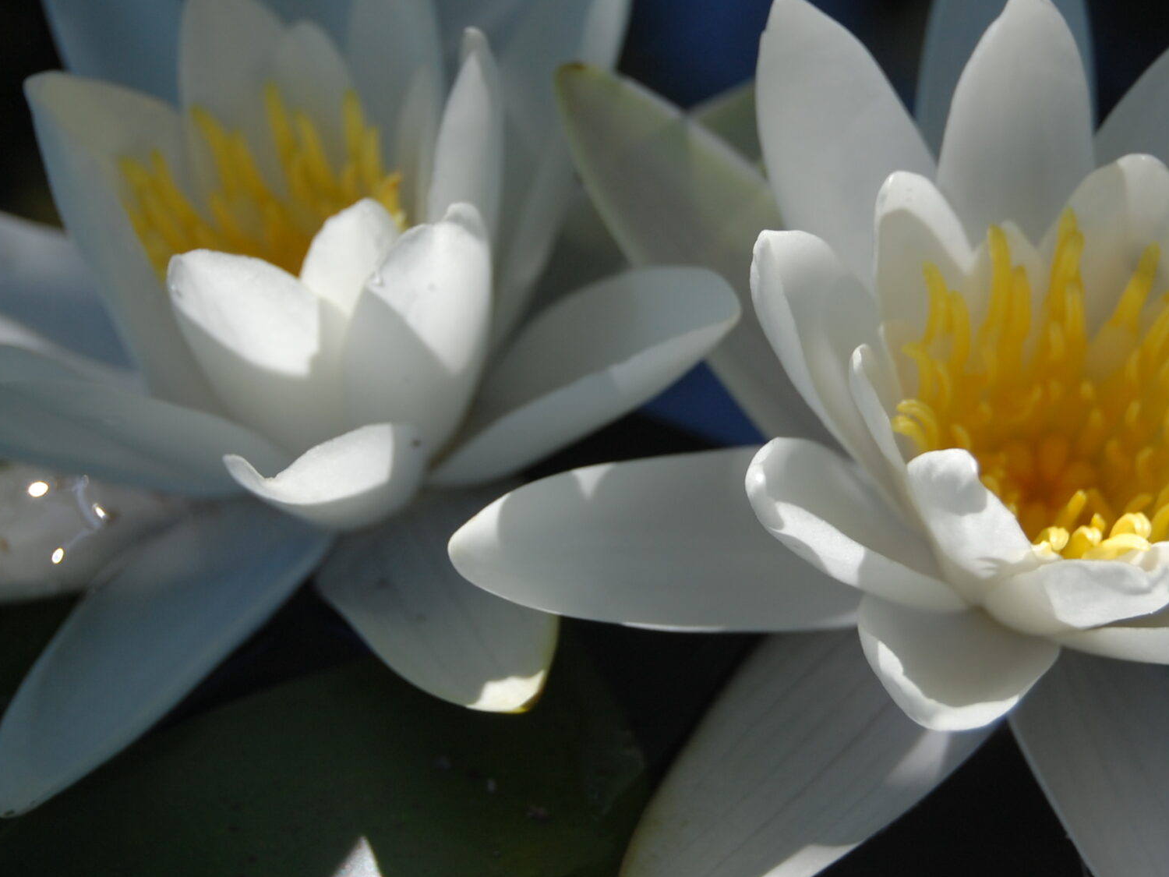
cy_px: 382
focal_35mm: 123
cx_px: 729
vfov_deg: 12.0
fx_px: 4154
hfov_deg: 16.0
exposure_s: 1/800
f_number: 5.6
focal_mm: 50
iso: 200
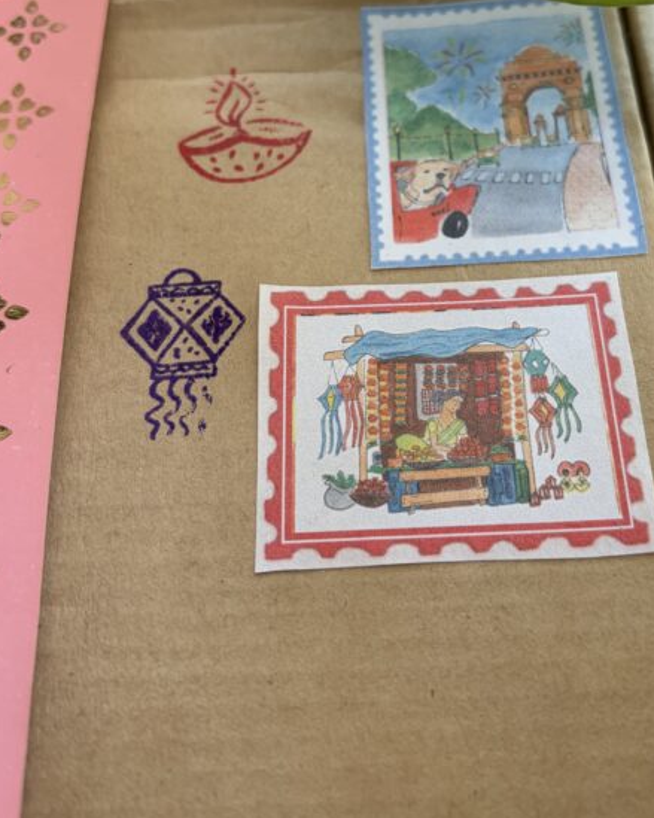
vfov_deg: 48.6
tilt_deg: -62.4
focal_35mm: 37
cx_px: 390
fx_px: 895
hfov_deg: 40.0
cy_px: 301
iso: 80
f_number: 1.6
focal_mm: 5.96
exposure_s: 1/121
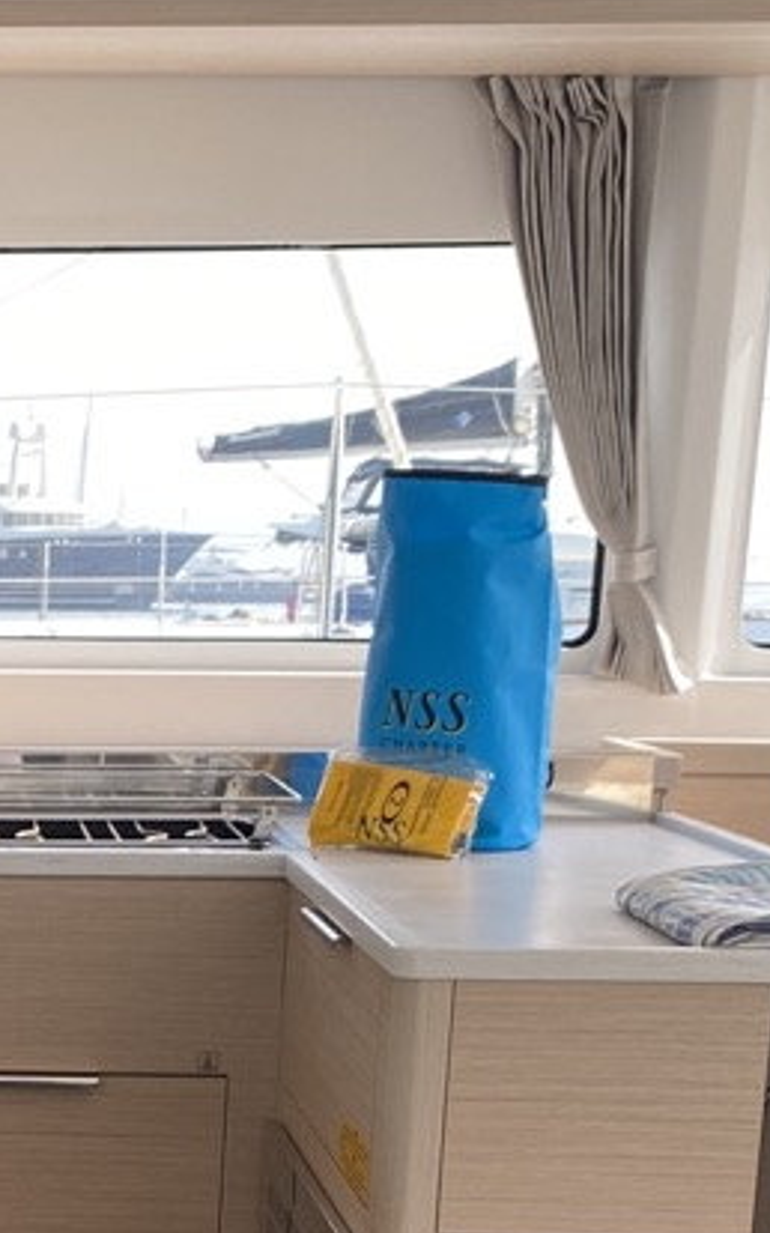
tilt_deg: -13.6
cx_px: -322
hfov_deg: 15.3
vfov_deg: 24.7
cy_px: 1206
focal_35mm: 80
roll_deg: -0.9
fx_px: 2687
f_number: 1.8
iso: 32
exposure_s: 1/131
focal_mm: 4.25
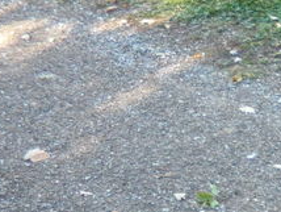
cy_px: 441
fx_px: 1138
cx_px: 637
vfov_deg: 9.8
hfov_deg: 11.9
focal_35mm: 140
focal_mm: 5.2
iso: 100
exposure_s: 1/50
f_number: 3.3
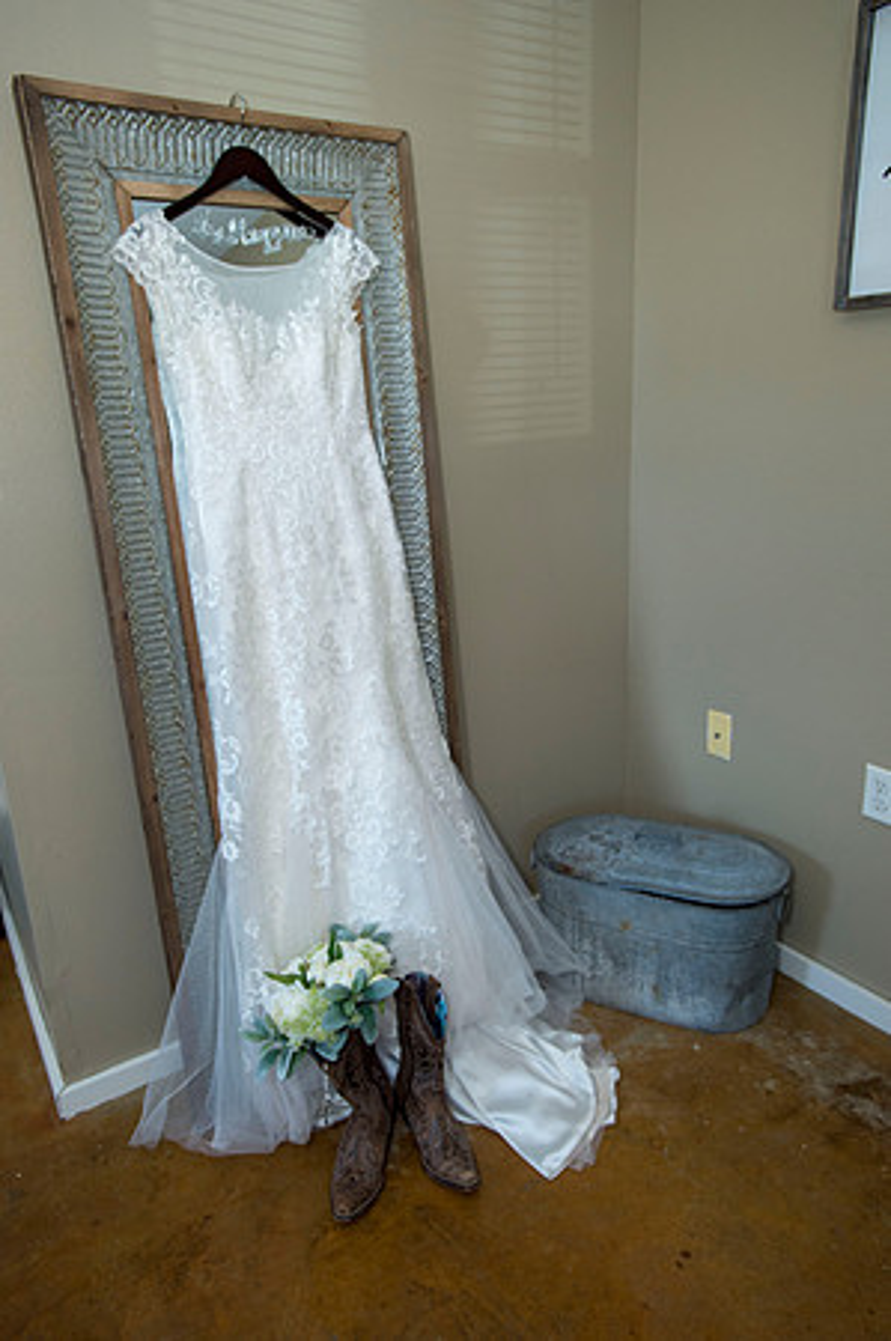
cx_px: 446
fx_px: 930
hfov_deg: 51.2
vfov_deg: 71.6
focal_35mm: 25
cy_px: 670
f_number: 4
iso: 1250
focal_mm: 25
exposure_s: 1/320
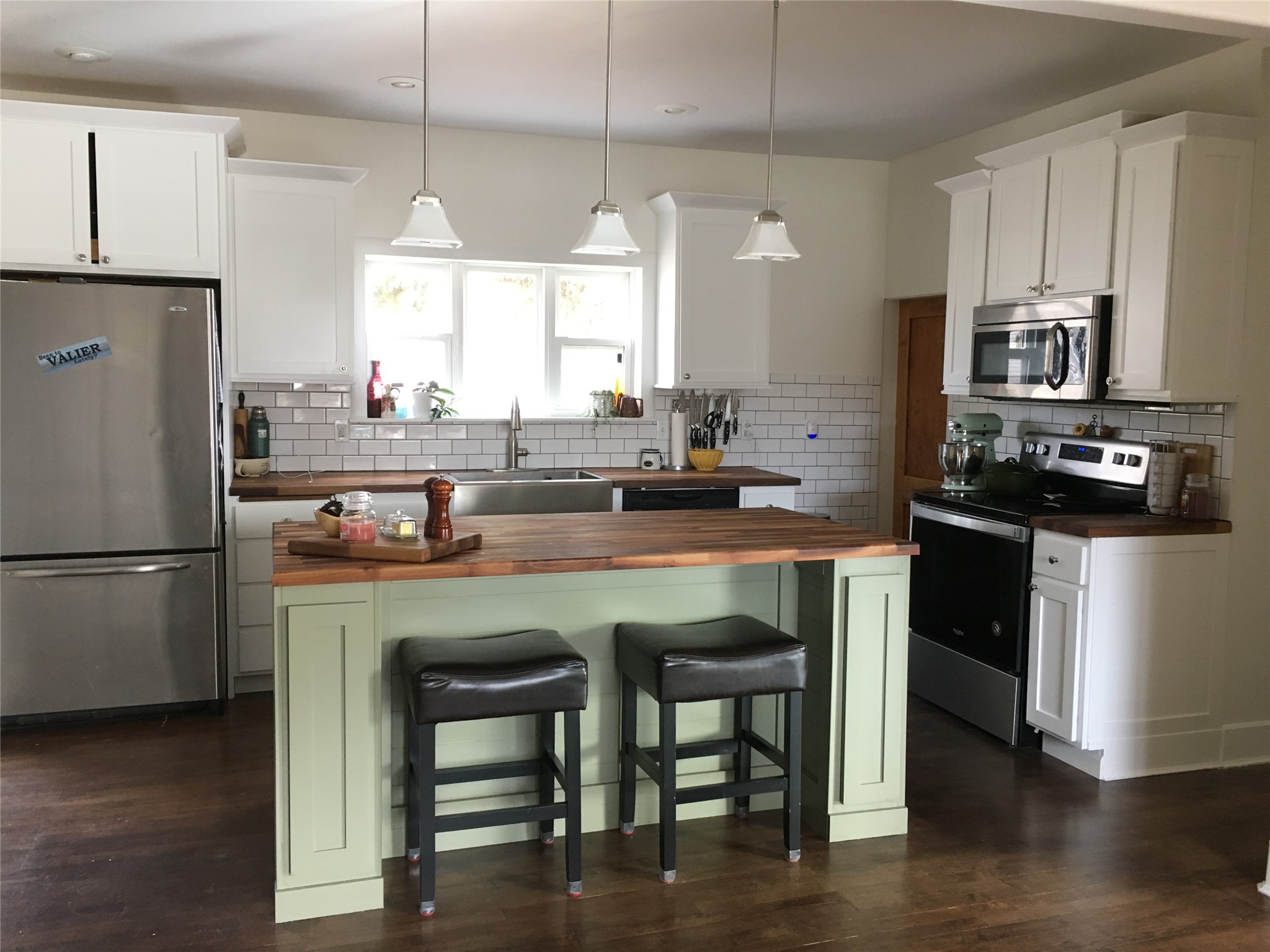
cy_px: 476
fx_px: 1064
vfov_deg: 48.2
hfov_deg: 61.7
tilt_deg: -5.4
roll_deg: -0.8
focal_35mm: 29
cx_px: 635
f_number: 2.2
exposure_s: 1/30
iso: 100
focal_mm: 4.15
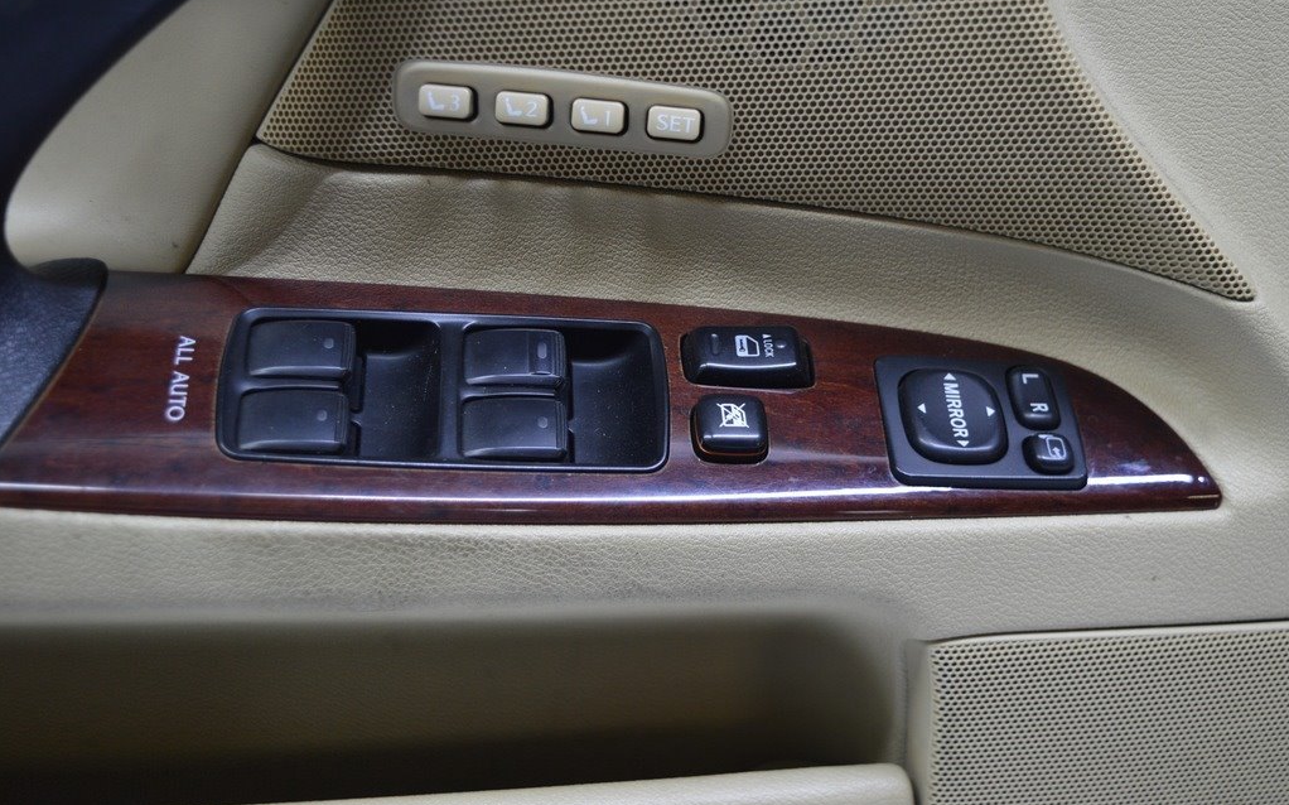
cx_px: 644
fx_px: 1721
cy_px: 380
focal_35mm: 49
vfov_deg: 26.3
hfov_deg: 41.1
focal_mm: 32
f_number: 4.5
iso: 400
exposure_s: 1/30
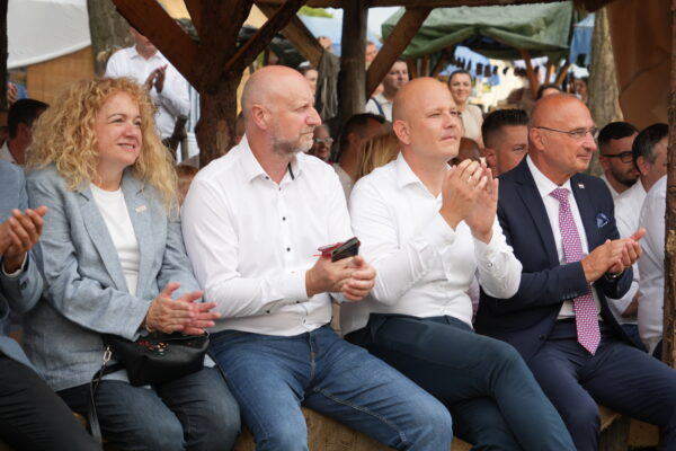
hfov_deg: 20.4
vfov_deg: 13.7
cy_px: 226
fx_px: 1878
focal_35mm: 100
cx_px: 338
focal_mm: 100
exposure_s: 1/200
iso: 1000
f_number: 8
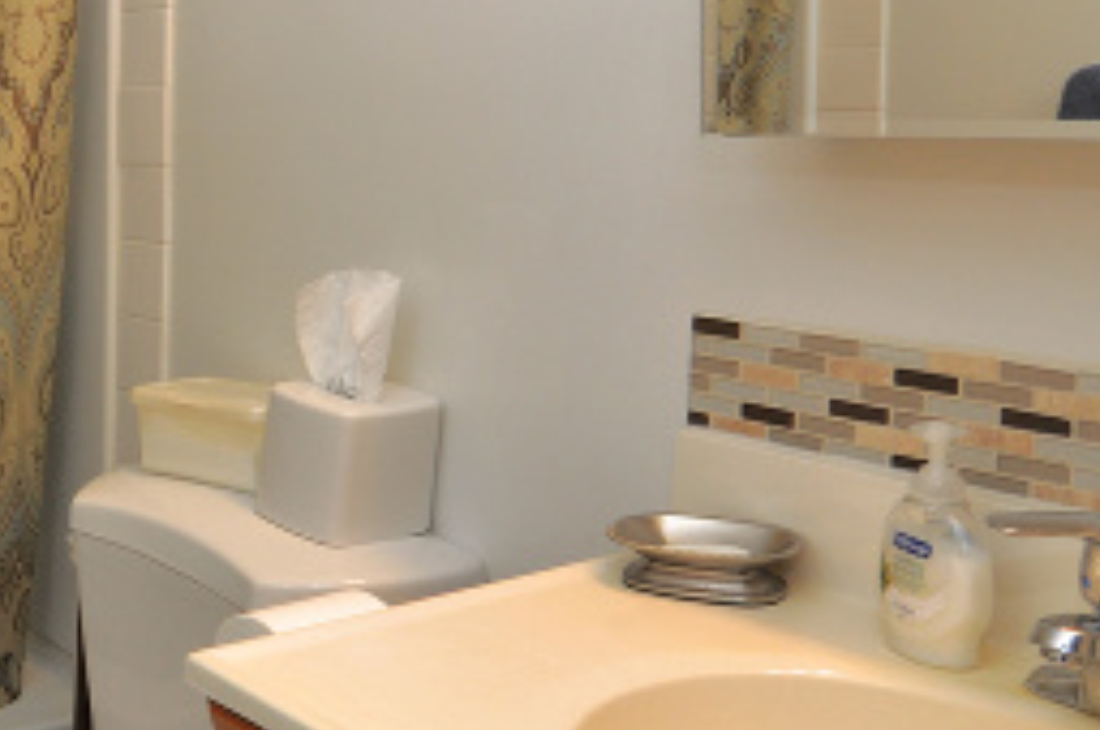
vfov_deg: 29.7
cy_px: 423
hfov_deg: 39.4
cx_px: 43
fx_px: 1373
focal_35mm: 45
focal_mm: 12
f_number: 4
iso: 200
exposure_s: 1/60
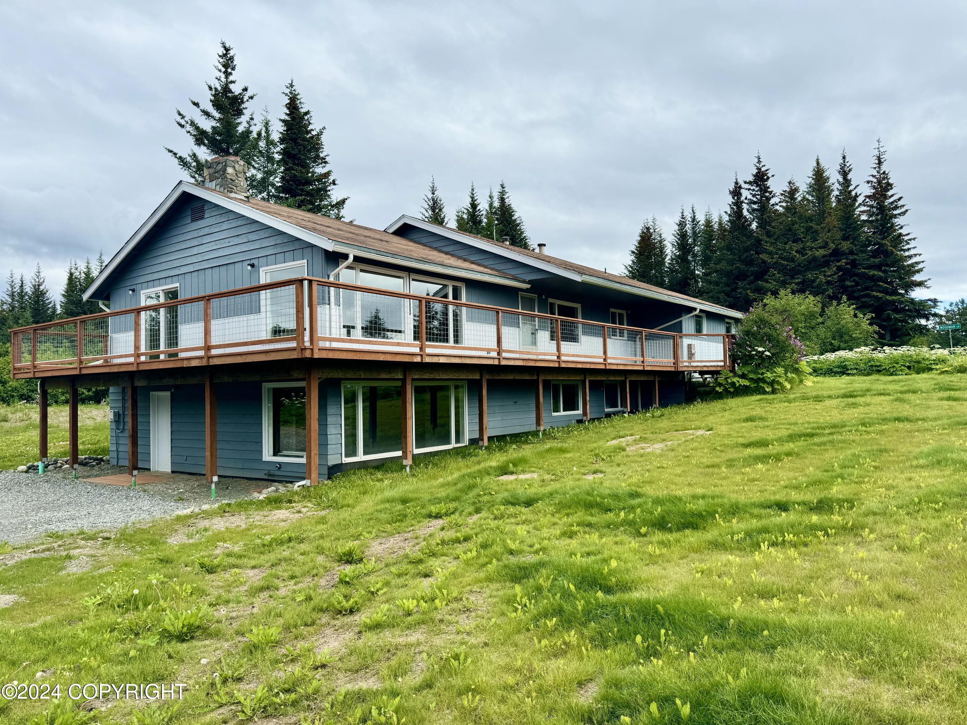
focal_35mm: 24
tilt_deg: +1.4
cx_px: 484
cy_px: 362
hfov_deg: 71.6
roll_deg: +0.9
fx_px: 670
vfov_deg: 56.8
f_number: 1.78
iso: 80
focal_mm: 6.76
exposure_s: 1/3413
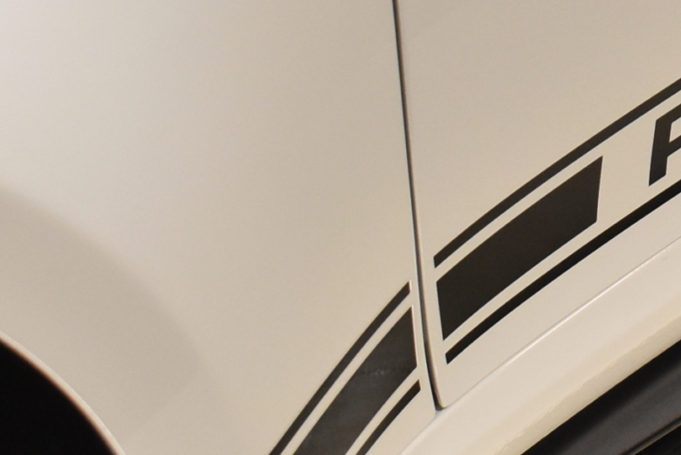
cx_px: 991
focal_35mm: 153
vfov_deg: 8.9
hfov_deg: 12.8
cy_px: -104
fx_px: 2889
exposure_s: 1/50
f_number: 7.1
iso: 2000
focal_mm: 31
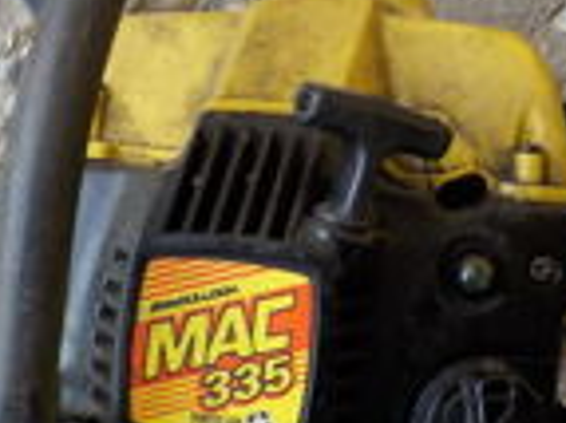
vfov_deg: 14.5
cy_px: 79
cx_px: 372
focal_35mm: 101
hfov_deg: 19.4
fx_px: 1650
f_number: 3.3
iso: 125
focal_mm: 4.1
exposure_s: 1/160
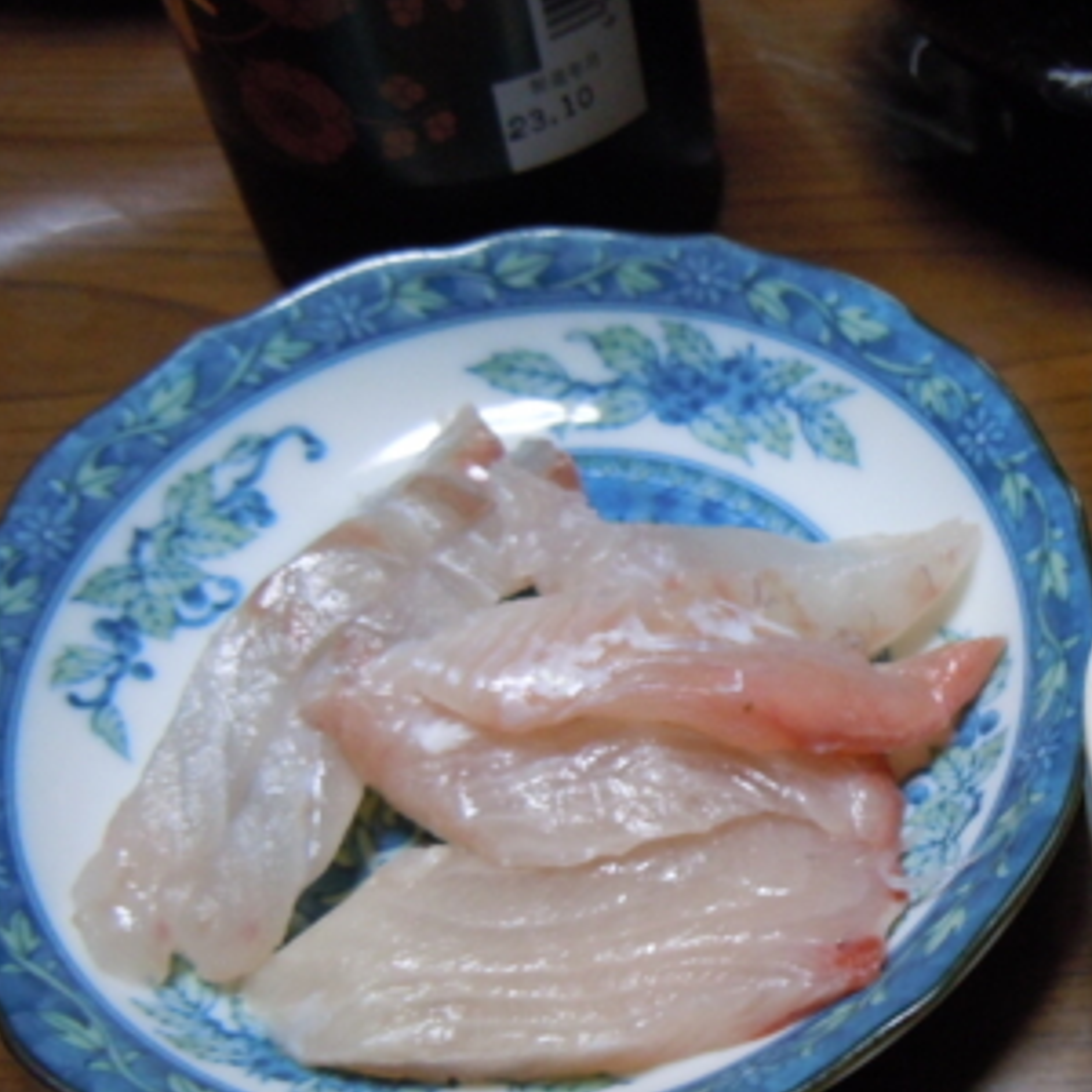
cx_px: 997
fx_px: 1892
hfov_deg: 30.7
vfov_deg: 32.1
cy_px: 652
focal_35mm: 53
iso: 400
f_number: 3.5
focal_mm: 5.4
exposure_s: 1/60
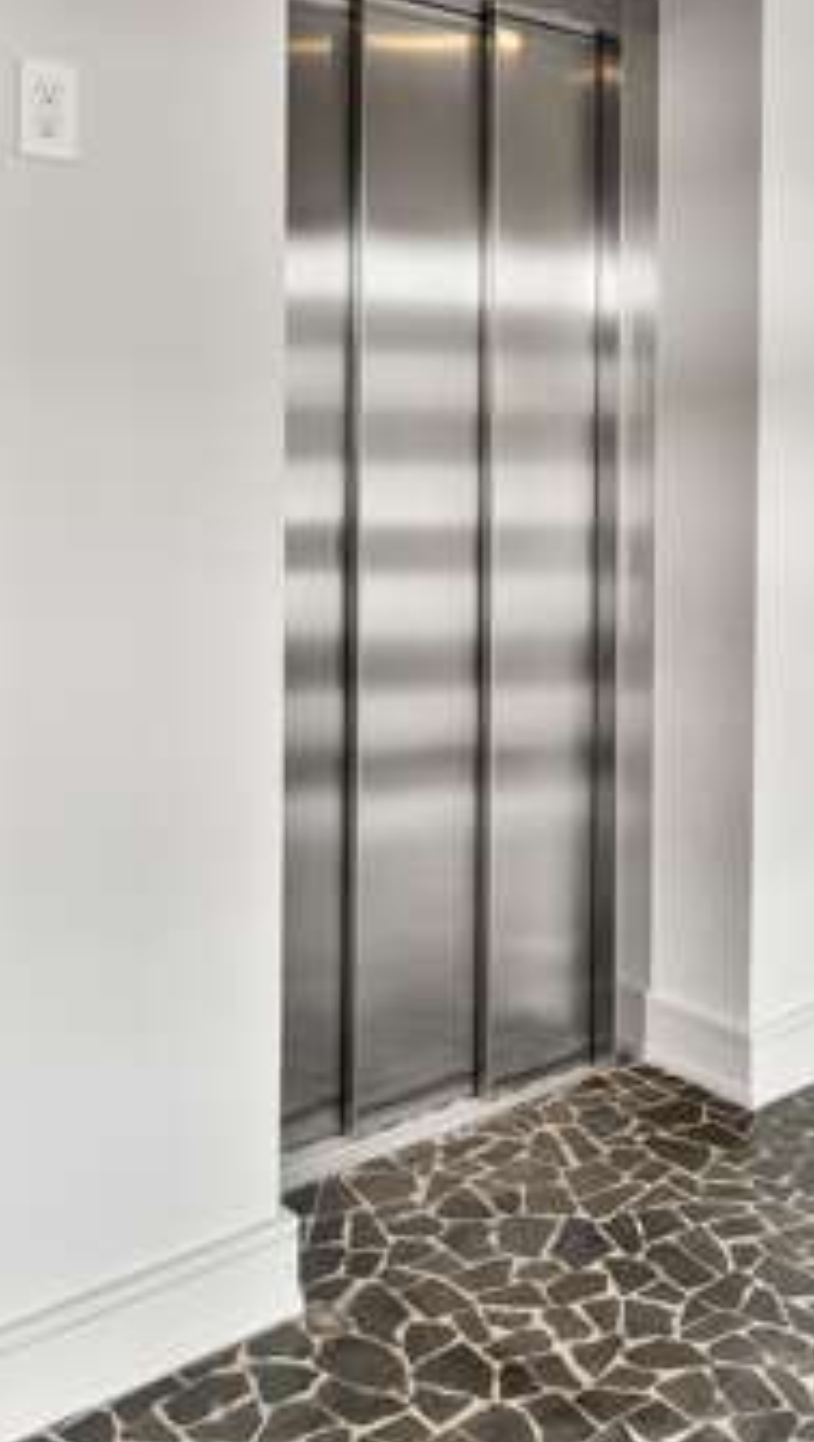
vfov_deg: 53.8
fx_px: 1378
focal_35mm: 36
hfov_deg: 32.8
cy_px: 448
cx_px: 478
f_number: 4.5
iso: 400
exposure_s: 1/30
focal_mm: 10
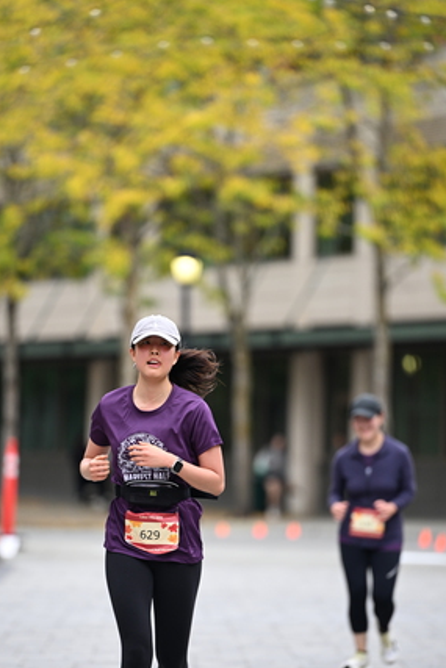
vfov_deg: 8.2
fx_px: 4660
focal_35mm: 251
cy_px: 424
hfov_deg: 5.5
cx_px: 189
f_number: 2.8
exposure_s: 1/1600
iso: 640
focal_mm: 195
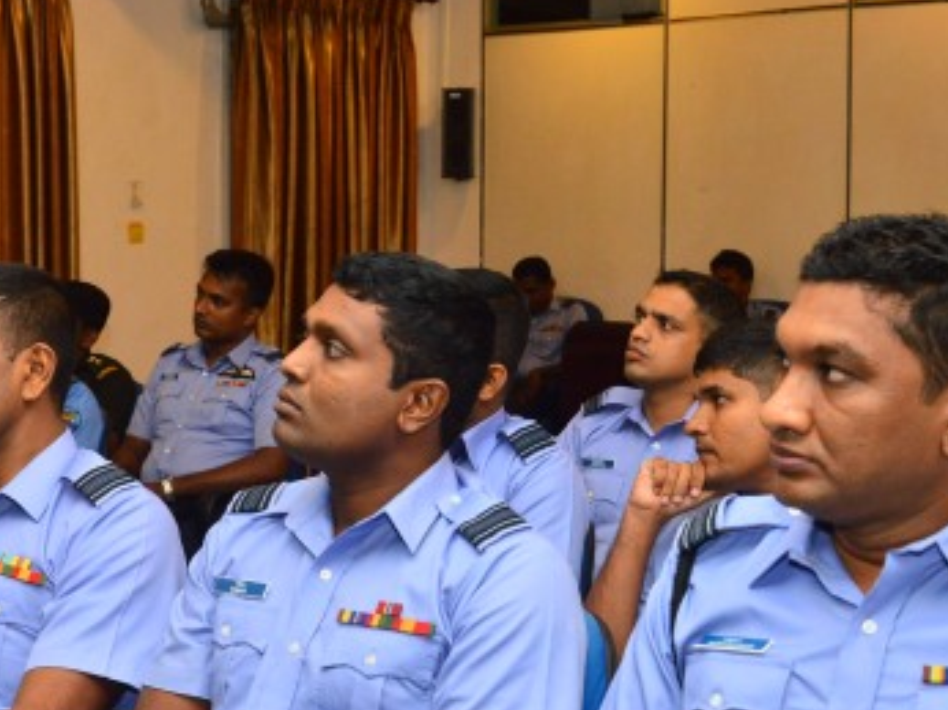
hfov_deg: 29.7
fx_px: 1779
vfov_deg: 22.5
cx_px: 342
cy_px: 466
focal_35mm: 65
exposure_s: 1/80
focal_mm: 26
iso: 800
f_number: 5
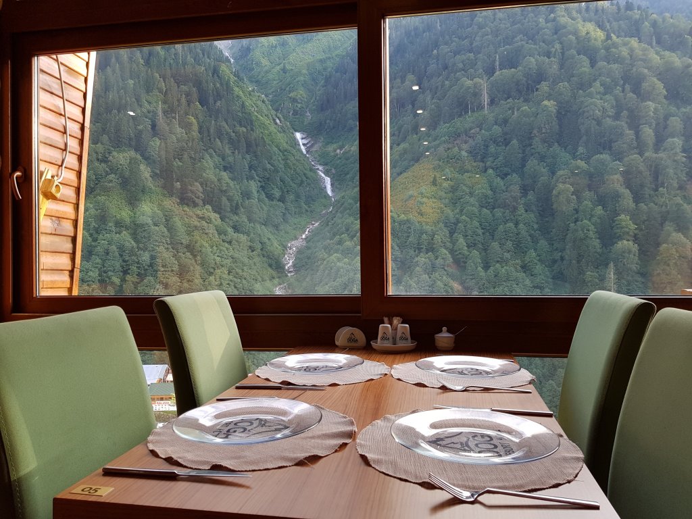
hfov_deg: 67.3
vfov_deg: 53.1
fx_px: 520
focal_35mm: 26
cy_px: 260
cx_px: 346
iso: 50
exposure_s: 1/100
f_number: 1.7
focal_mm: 4.2
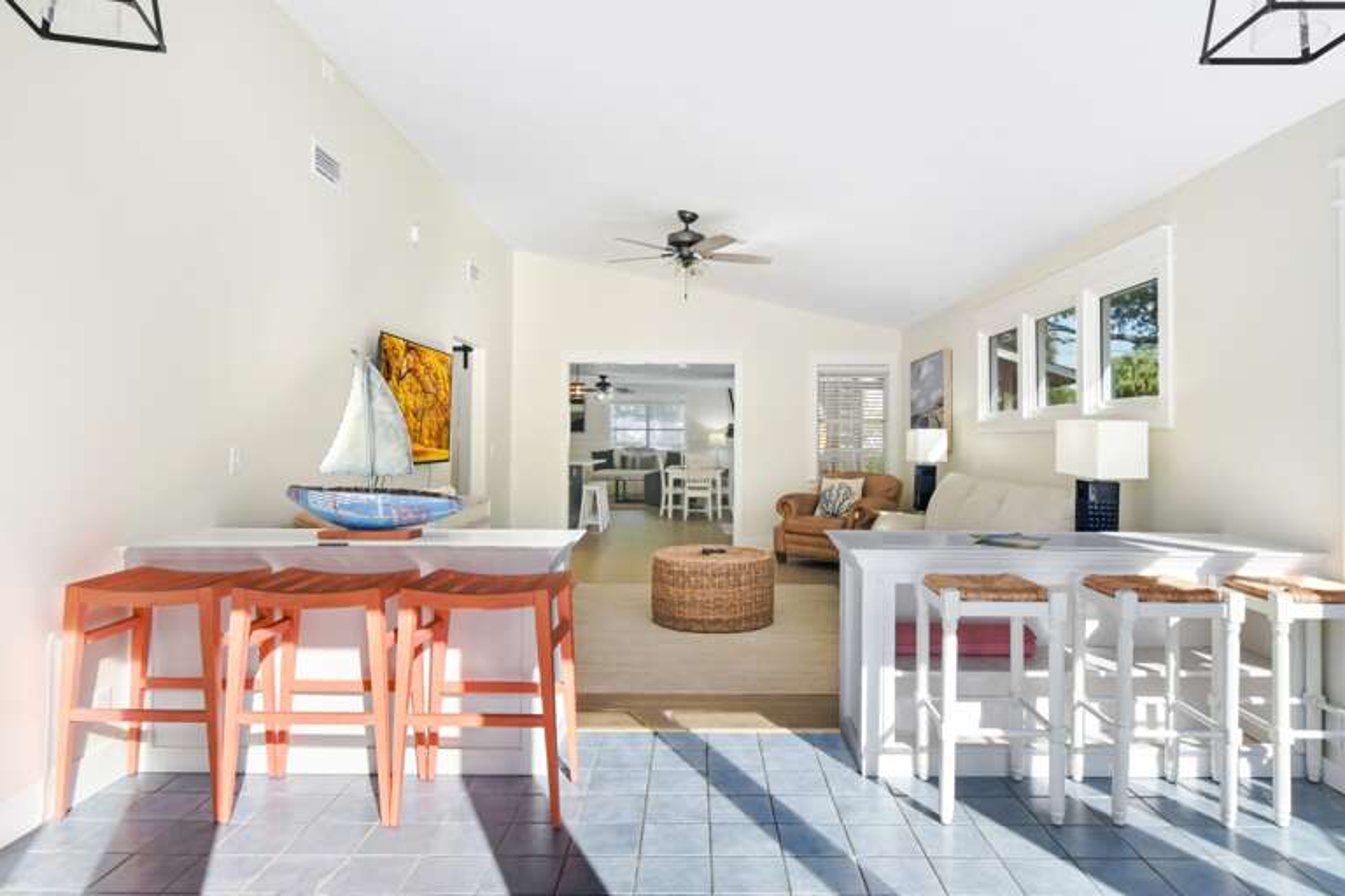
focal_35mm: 21
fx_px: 785
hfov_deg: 81.2
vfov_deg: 59.5
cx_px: 672
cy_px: 448
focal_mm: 14
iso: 400
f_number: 8
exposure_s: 1/25
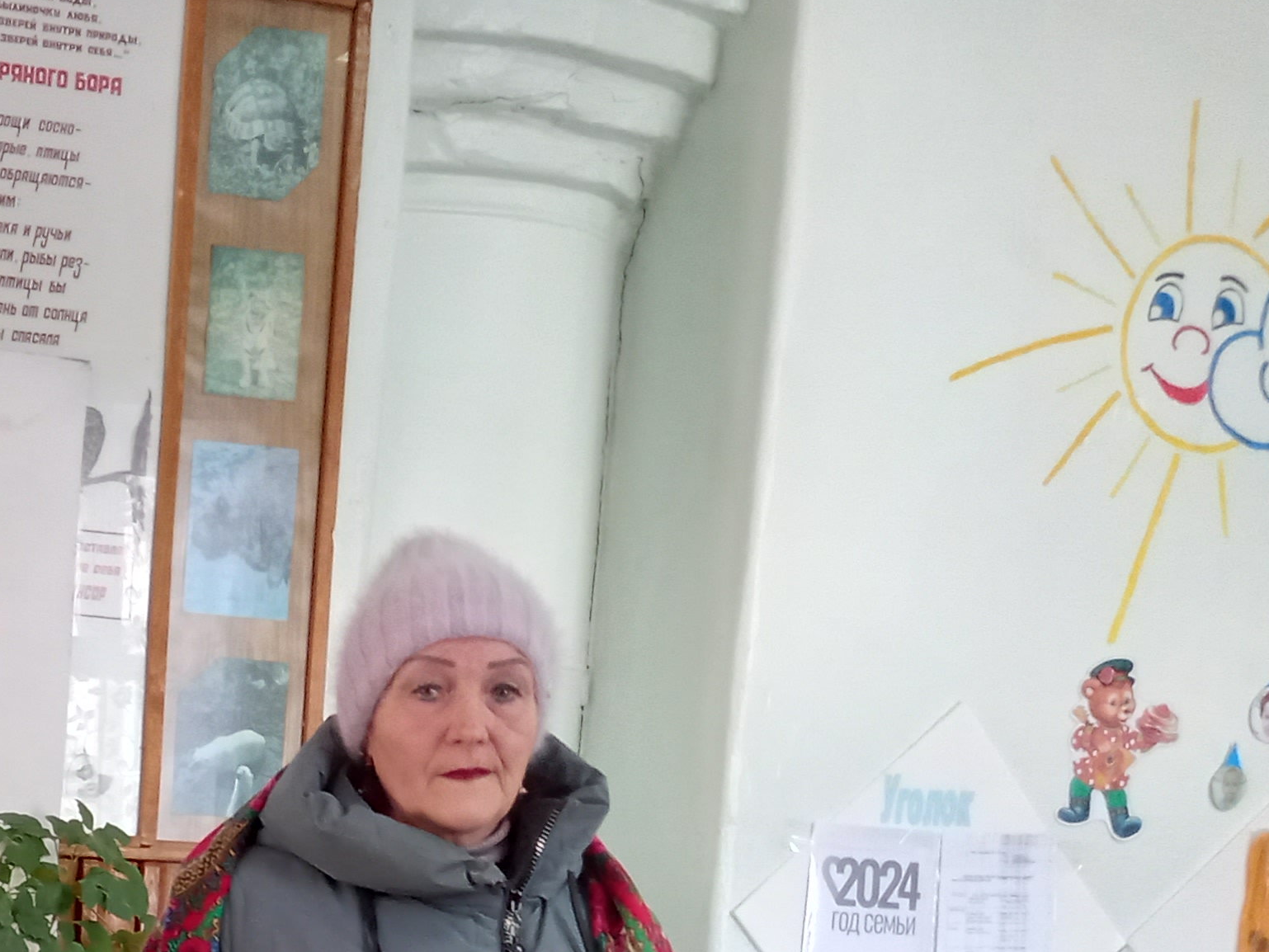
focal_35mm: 65
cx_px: -190
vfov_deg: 21.2
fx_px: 2383
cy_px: 1110
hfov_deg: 26.9
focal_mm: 4.6
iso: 250
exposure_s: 1/25
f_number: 2
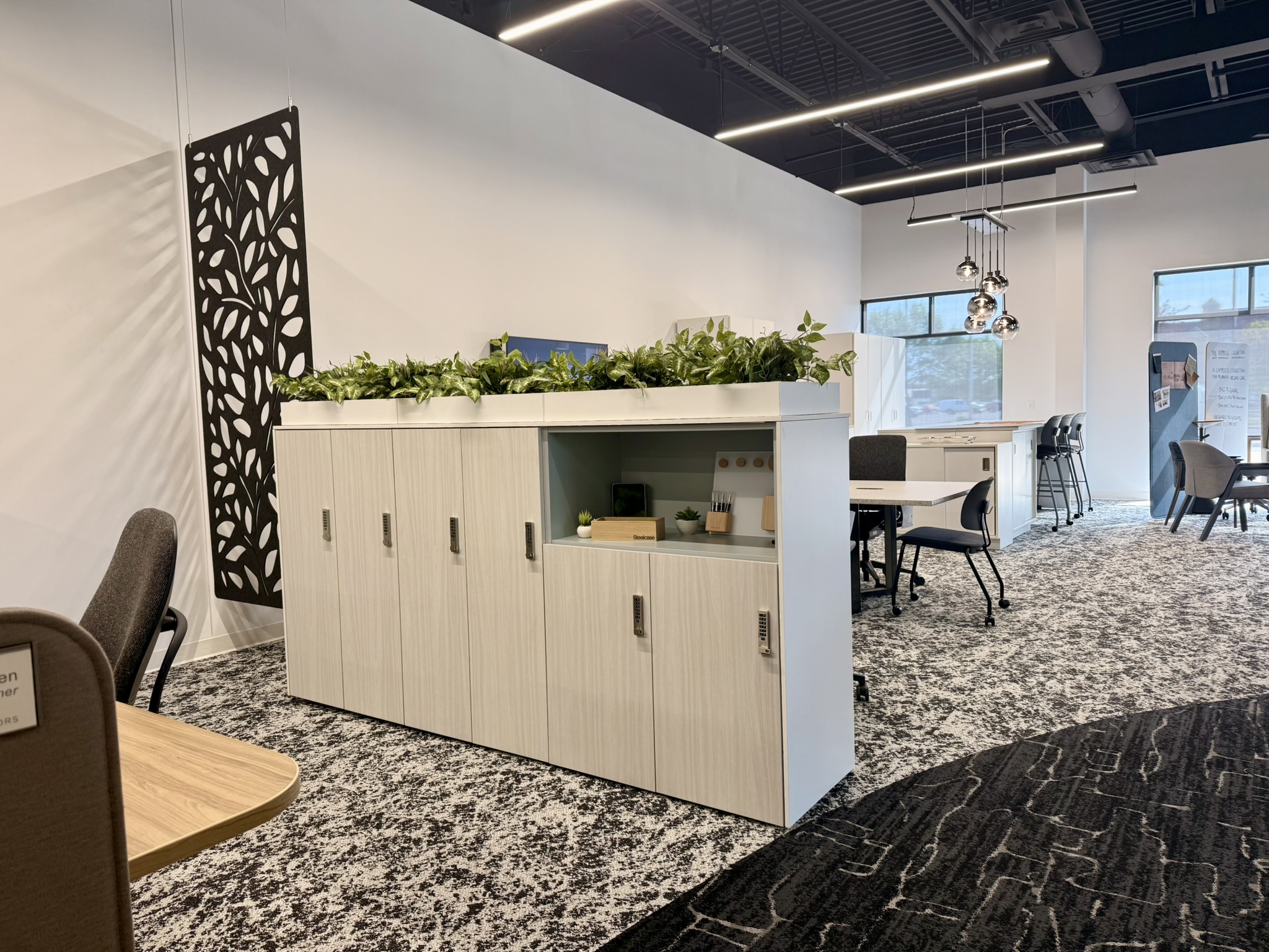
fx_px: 880
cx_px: 634
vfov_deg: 56.8
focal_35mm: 24
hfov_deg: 71.6
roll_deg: +1.7
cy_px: 476
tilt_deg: -4.0
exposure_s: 1/120
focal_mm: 6.76
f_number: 1.78
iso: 80
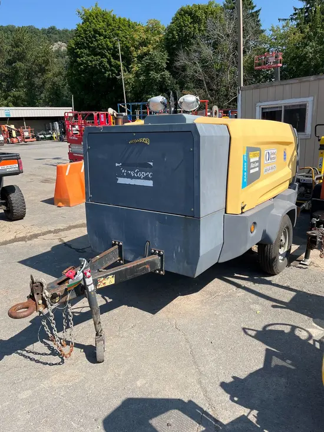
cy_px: 216
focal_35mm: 26
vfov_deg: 67.3
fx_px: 324
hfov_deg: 53.1
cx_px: 162
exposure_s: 1/2309
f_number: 1.6
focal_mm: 5.1
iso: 50
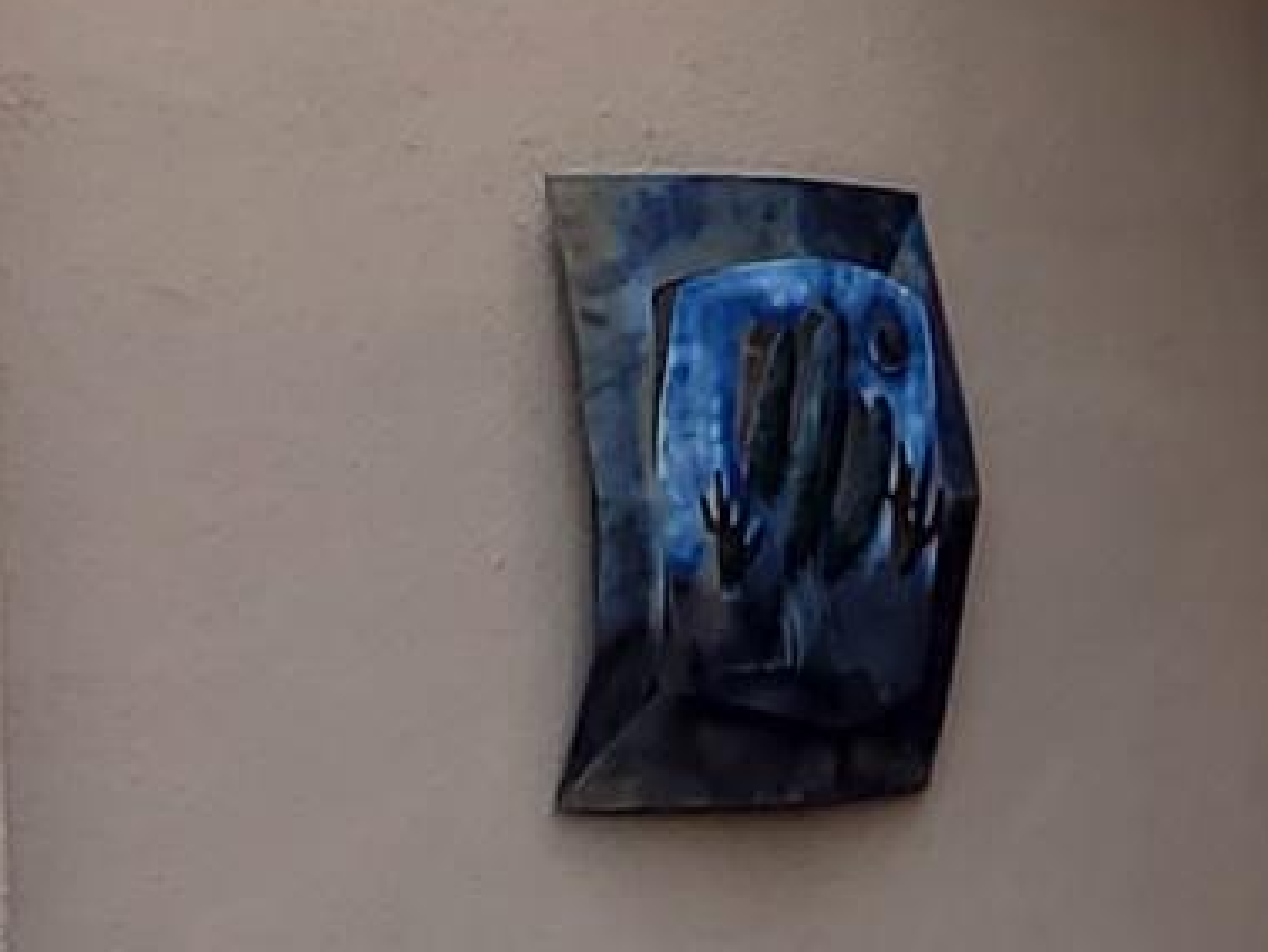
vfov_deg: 7.2
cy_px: 511
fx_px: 7585
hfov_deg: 9.4
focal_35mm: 207
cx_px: 1571
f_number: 2.4
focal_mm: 4.3
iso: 50
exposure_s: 1/184
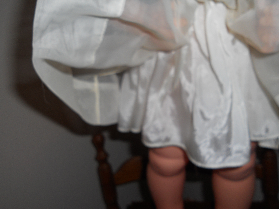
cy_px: 104
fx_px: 258
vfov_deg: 44.2
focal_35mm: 32
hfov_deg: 56.8
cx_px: 140
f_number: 8.8
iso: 80
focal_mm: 5.8
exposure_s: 1/25
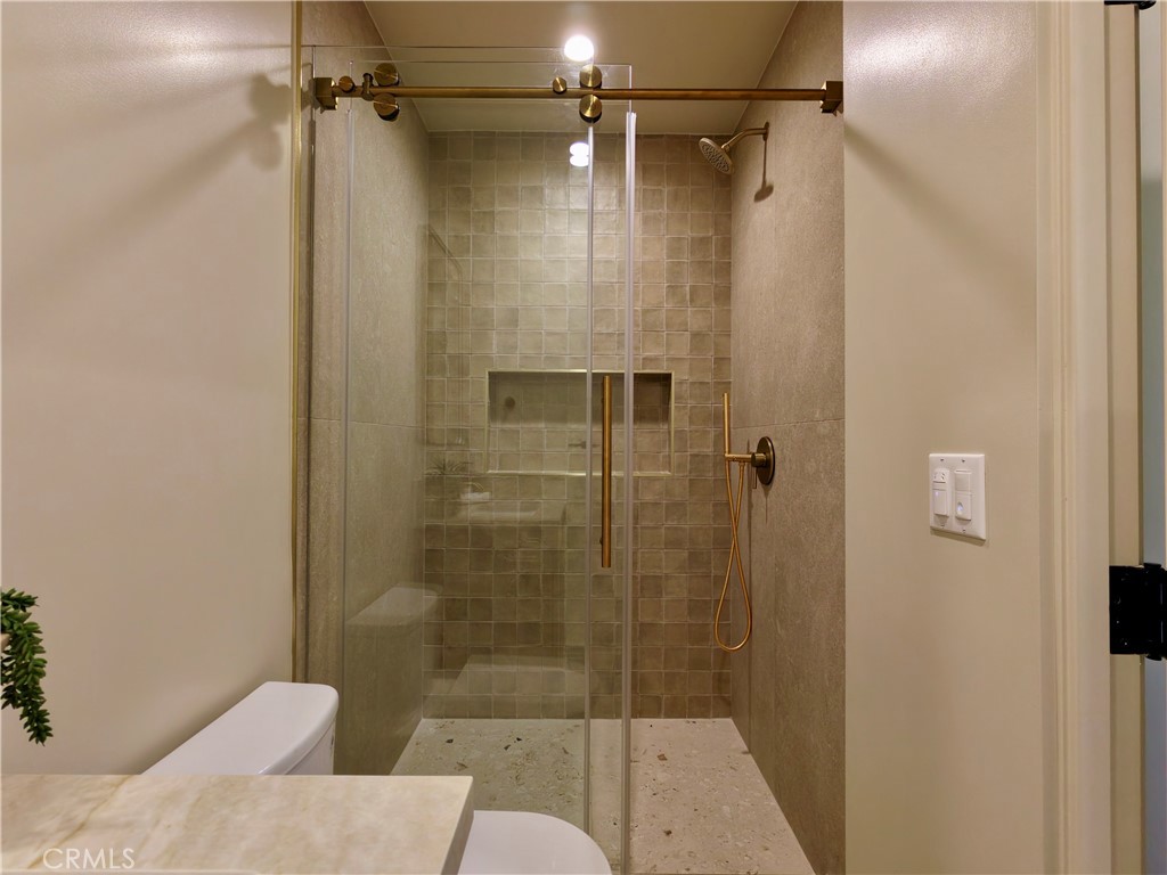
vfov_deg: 78.1
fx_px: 539
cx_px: 584
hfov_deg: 94.5
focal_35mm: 16
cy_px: 438
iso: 400
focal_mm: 3.05
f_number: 2.2
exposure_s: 1/50
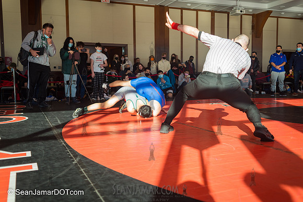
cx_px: 152
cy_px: 101
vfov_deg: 37.9
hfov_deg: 54.4
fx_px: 295
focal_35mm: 35
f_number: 3.5
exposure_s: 1/400
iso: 400
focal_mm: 35
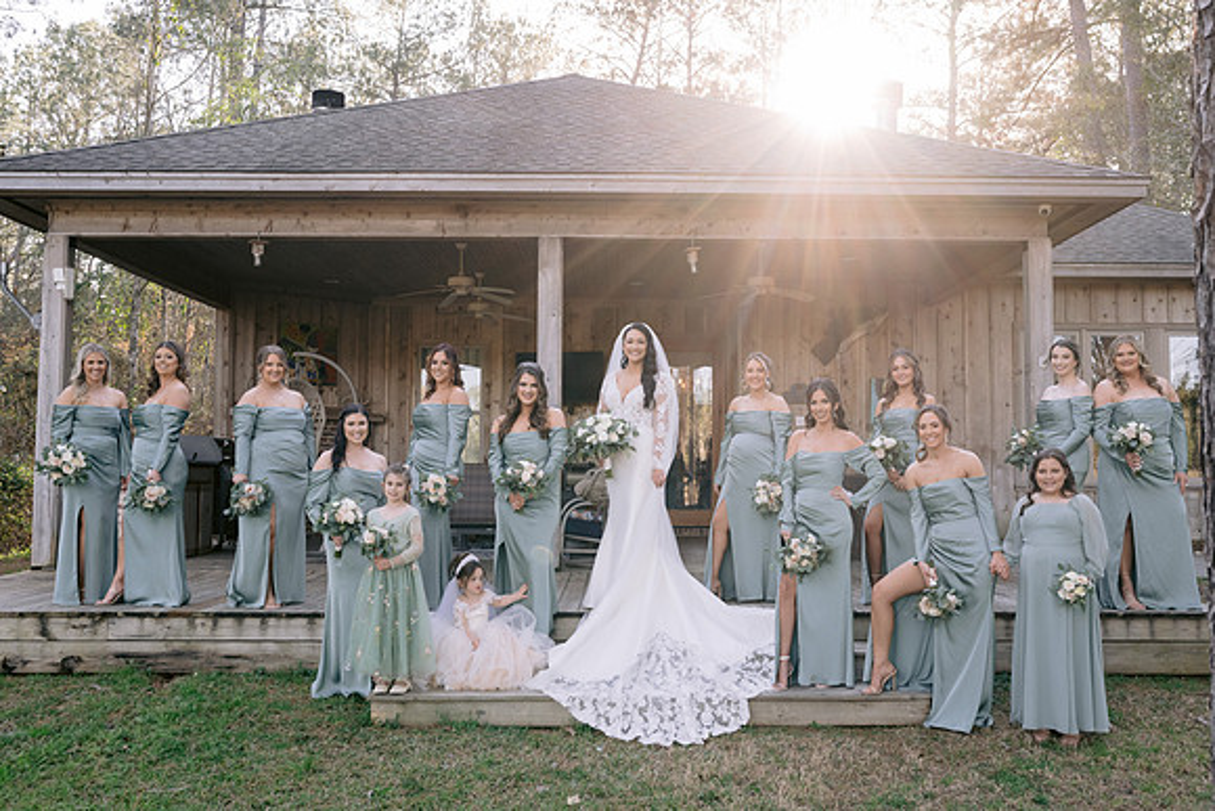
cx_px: 637
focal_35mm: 38
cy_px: 399
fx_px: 1296
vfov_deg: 34.7
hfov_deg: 50.2
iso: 400
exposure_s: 1/200
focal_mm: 35
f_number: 5
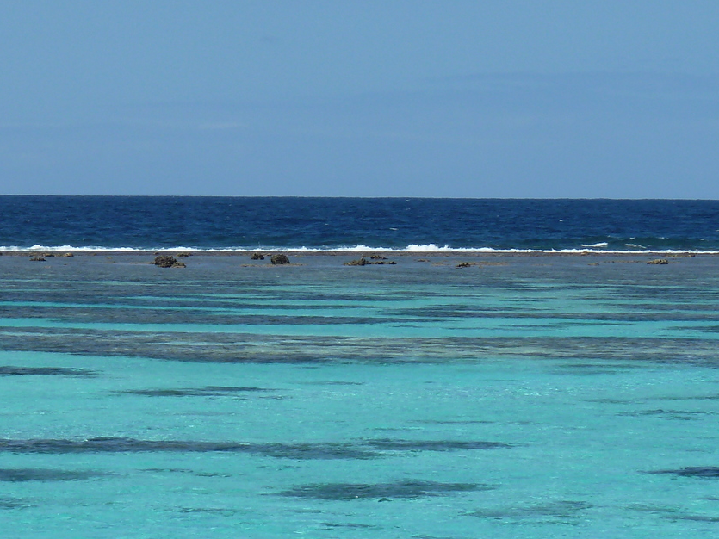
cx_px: 115
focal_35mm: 324
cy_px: 381
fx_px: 6729
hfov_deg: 6.1
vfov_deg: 4.6
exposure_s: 1/500
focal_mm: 27.8
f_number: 5.6
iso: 80
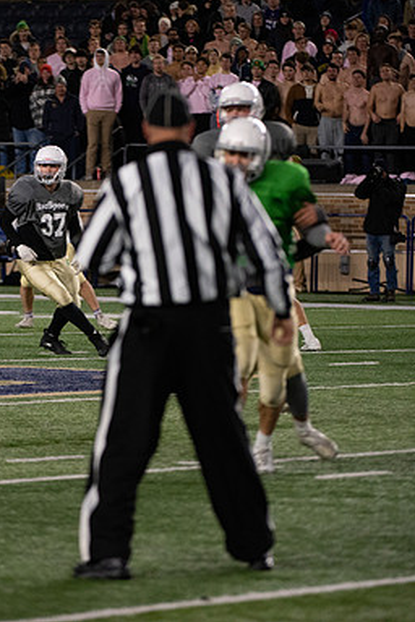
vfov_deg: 6.8
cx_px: 49
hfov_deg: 4.5
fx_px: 5222
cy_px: 310
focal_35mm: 302
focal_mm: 200
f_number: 4
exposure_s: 1/500
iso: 2800
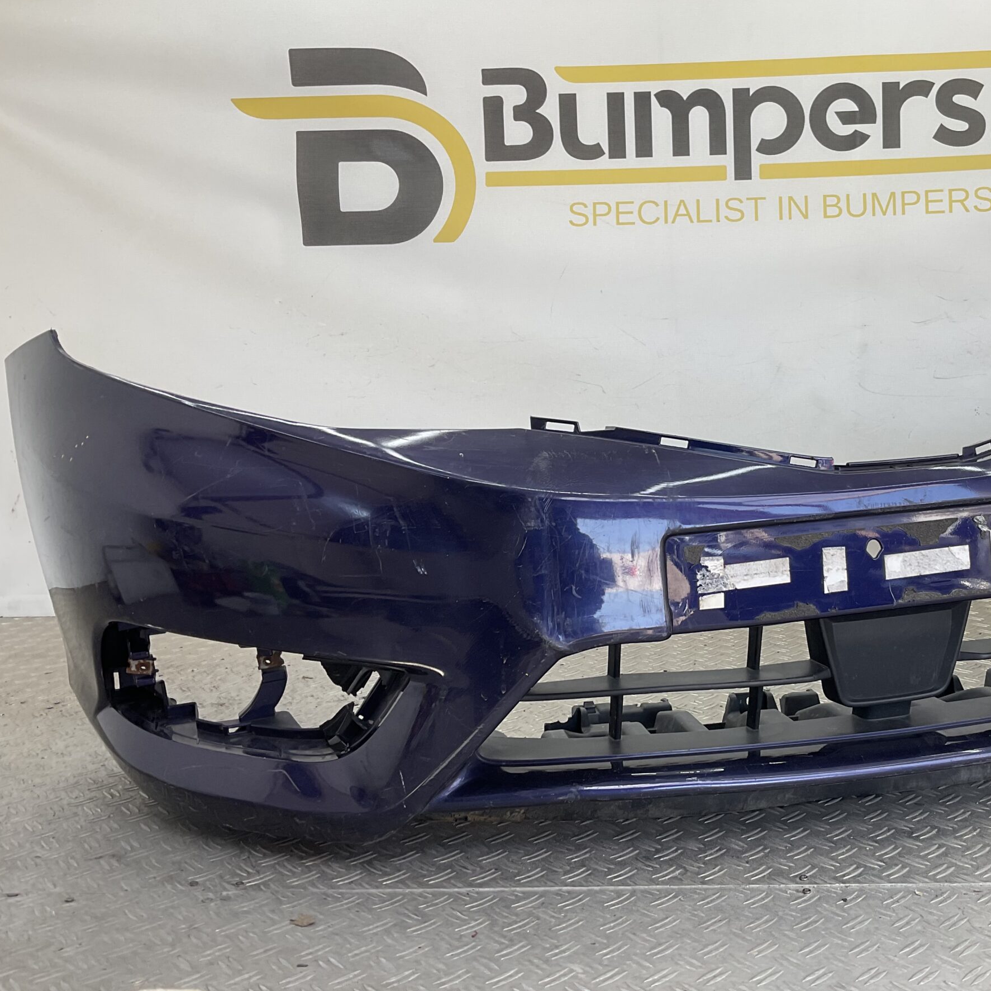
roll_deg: +1.2
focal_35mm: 37
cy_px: 471
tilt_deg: -7.7
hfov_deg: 44.1
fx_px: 1198
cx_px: 684
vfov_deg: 44.9
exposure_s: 1/127
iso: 16
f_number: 1.8
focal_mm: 3
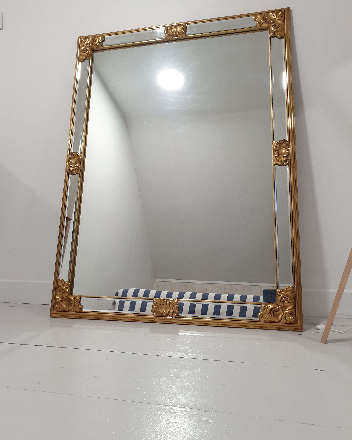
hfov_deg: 51.5
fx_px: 365
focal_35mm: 28
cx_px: 173
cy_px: 202
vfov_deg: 62.1
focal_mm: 4.3
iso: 160
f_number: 2.4
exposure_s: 1/50
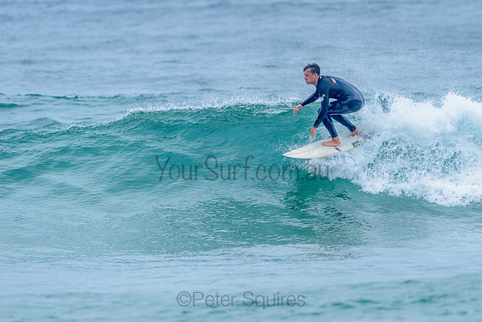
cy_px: 154
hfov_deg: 3.3
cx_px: 298
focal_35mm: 628
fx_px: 8406
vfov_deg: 2.2
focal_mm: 500
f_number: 5.6
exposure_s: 1/2000
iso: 800
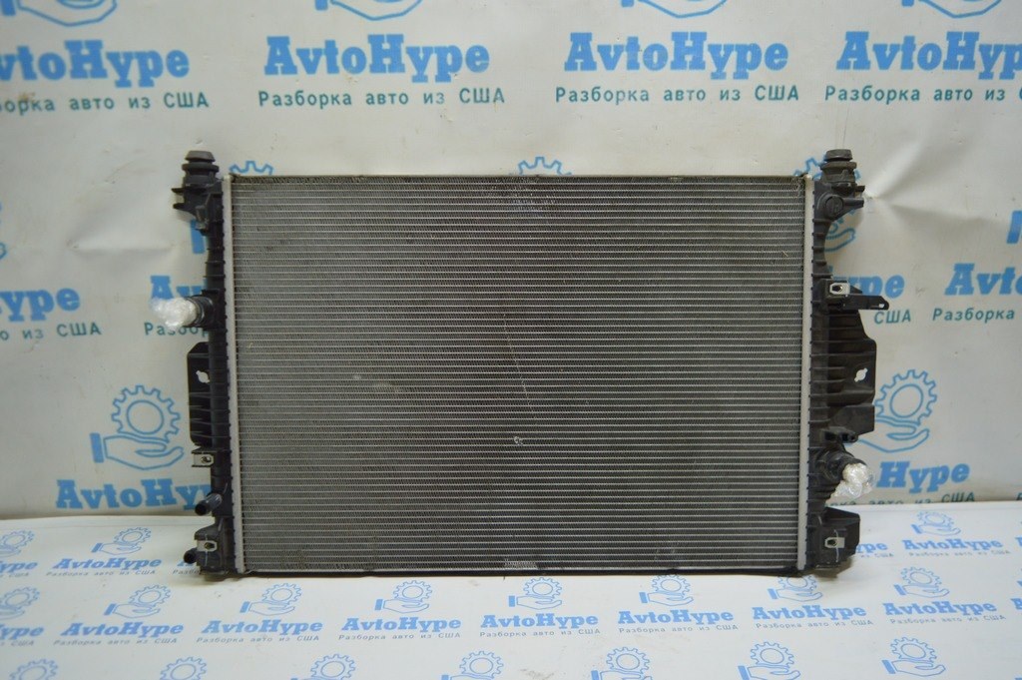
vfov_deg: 43.5
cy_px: 340
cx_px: 511
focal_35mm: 30
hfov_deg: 62.0
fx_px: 851
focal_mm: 20
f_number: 3.5
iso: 400
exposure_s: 1/60
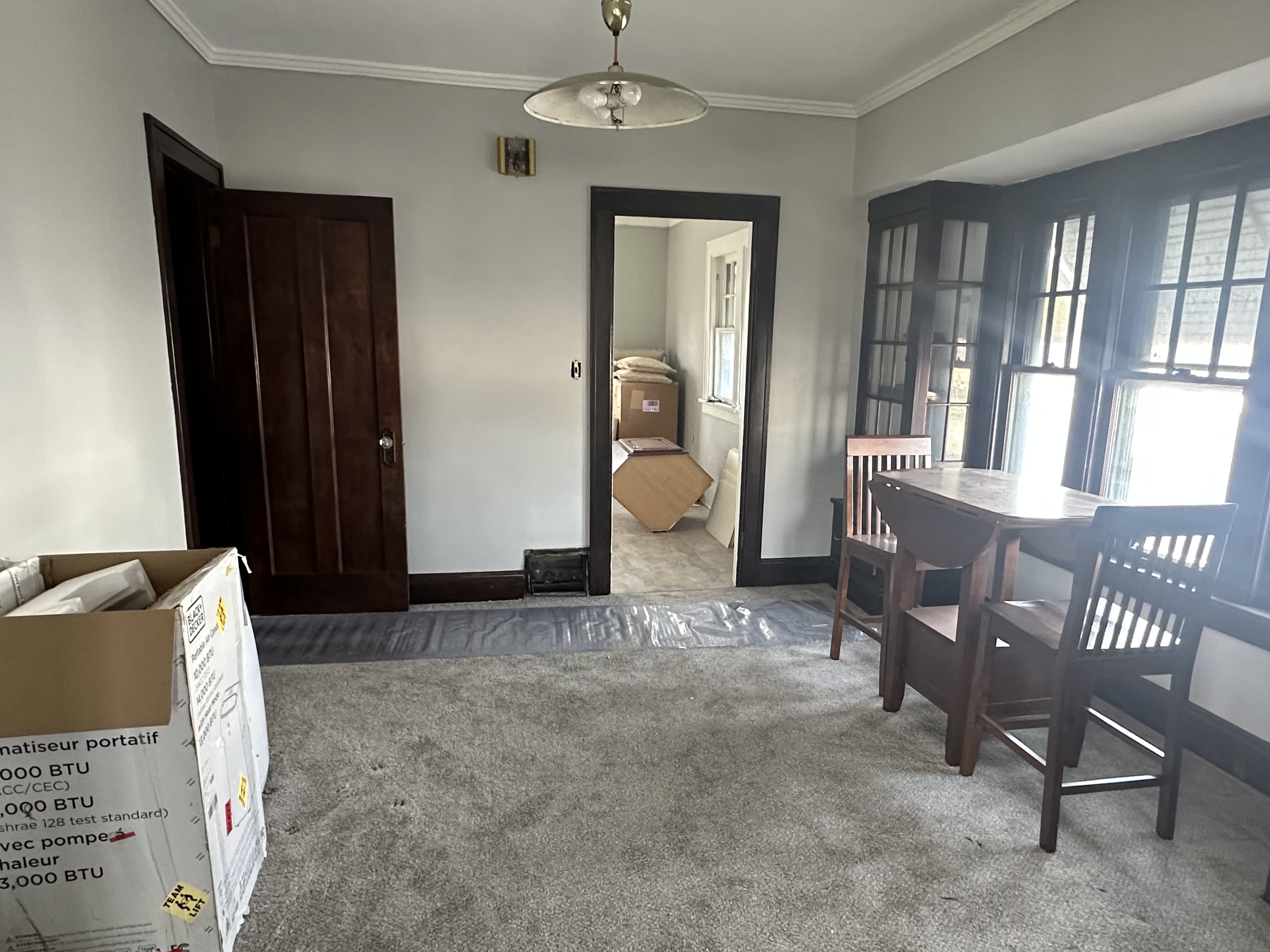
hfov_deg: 71.5
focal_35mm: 24
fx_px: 881
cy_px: 541
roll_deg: -1.8
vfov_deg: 56.6
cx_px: 680
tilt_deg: -11.9
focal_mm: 2.22
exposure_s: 1/66
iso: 320
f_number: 2.2
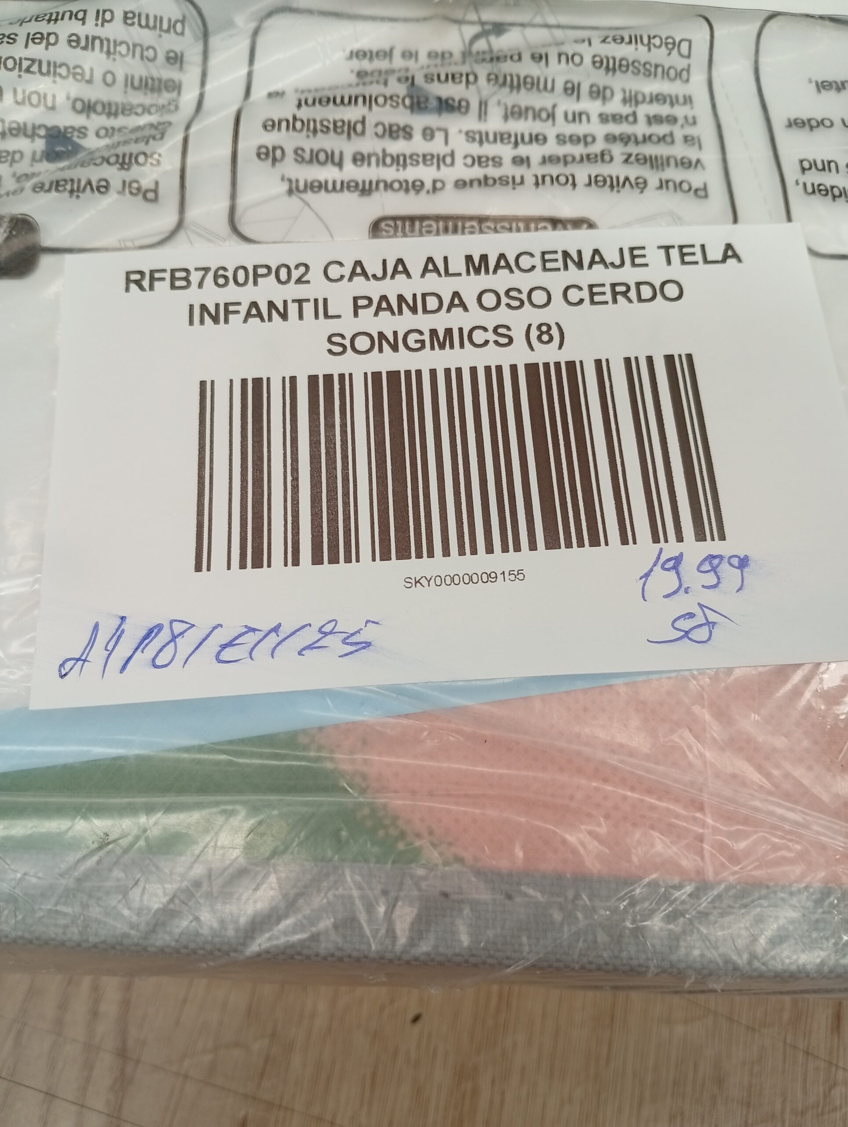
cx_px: 424
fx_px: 880
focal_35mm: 27
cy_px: 564
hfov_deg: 51.5
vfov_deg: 65.2
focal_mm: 3.98
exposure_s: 1/50
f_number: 1.8
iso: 107
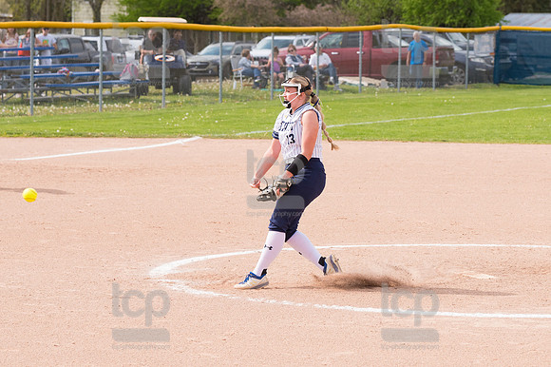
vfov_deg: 9.0
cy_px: 184
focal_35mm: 153
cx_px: 276
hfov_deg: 13.4
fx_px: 2340
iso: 400
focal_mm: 102
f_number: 5.6
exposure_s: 1/1600
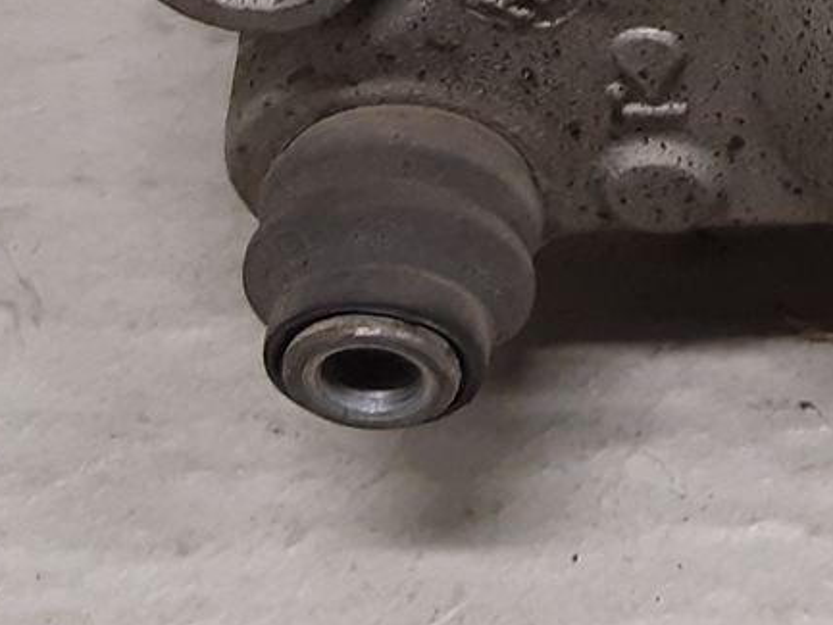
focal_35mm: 123
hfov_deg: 15.3
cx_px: 1081
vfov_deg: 11.2
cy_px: -508
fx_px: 2961
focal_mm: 3.93
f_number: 1.7
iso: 160
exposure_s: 1/50
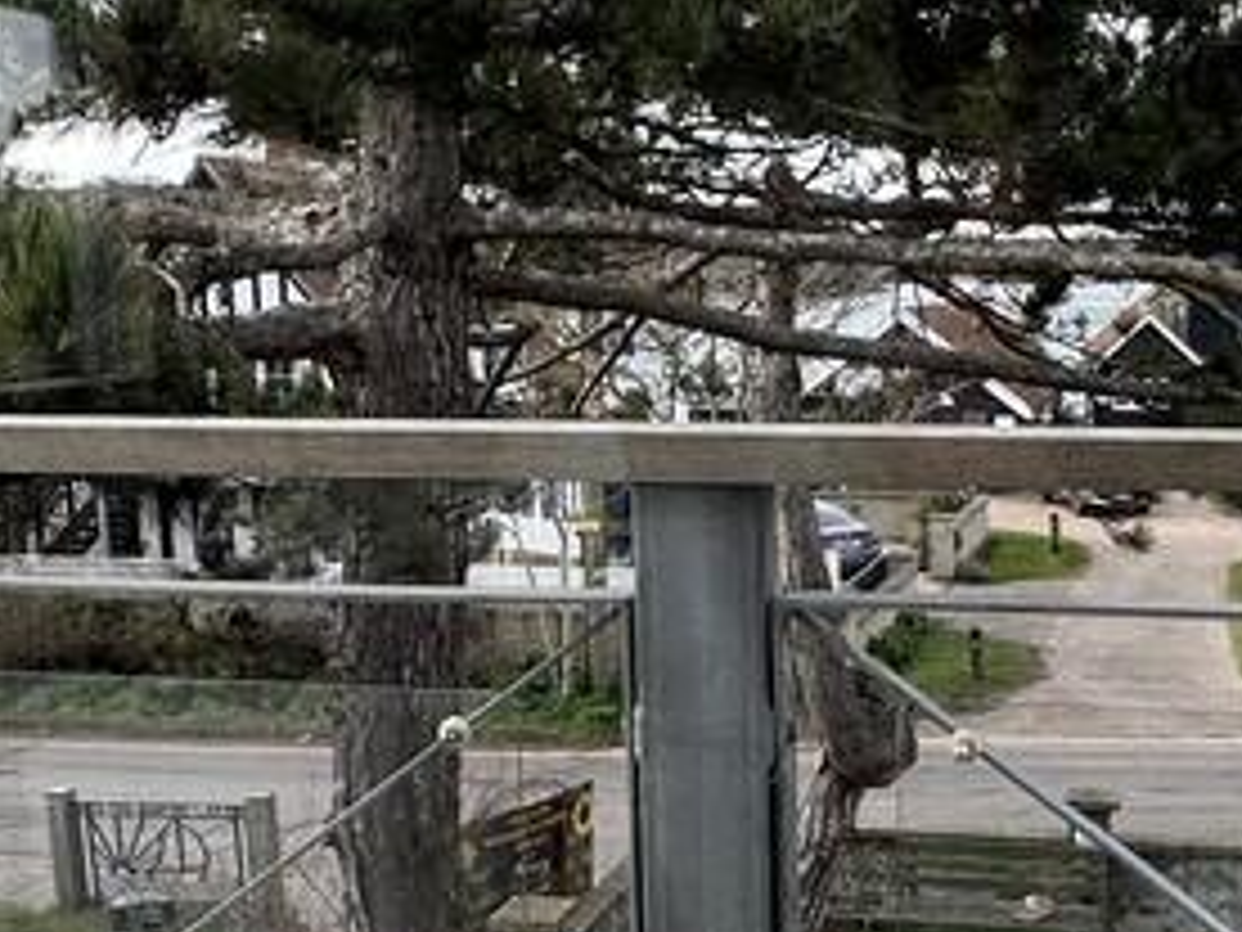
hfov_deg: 36.1
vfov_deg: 27.8
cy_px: 639
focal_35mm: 52
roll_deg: -0.3
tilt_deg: -12.1
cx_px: 918
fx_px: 1866
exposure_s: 1/271
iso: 40
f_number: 2.2
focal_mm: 2.22
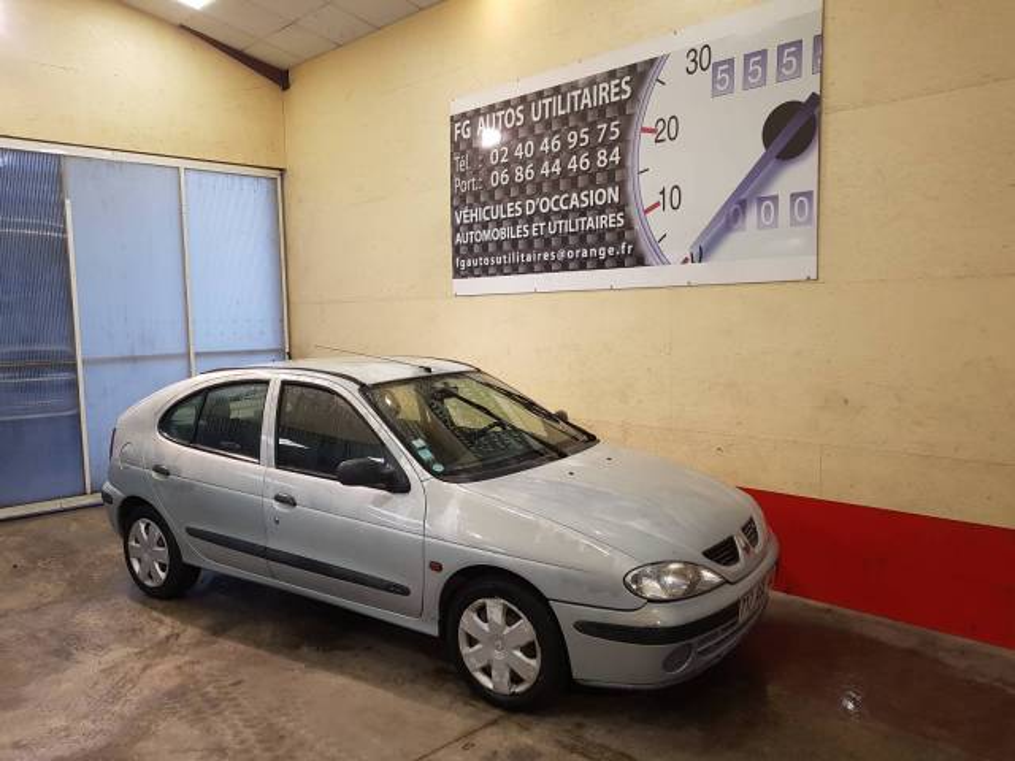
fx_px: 762
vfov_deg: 53.1
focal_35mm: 26
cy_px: 380
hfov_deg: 67.3
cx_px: 508
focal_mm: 4.2
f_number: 1.7
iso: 100
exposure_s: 1/50
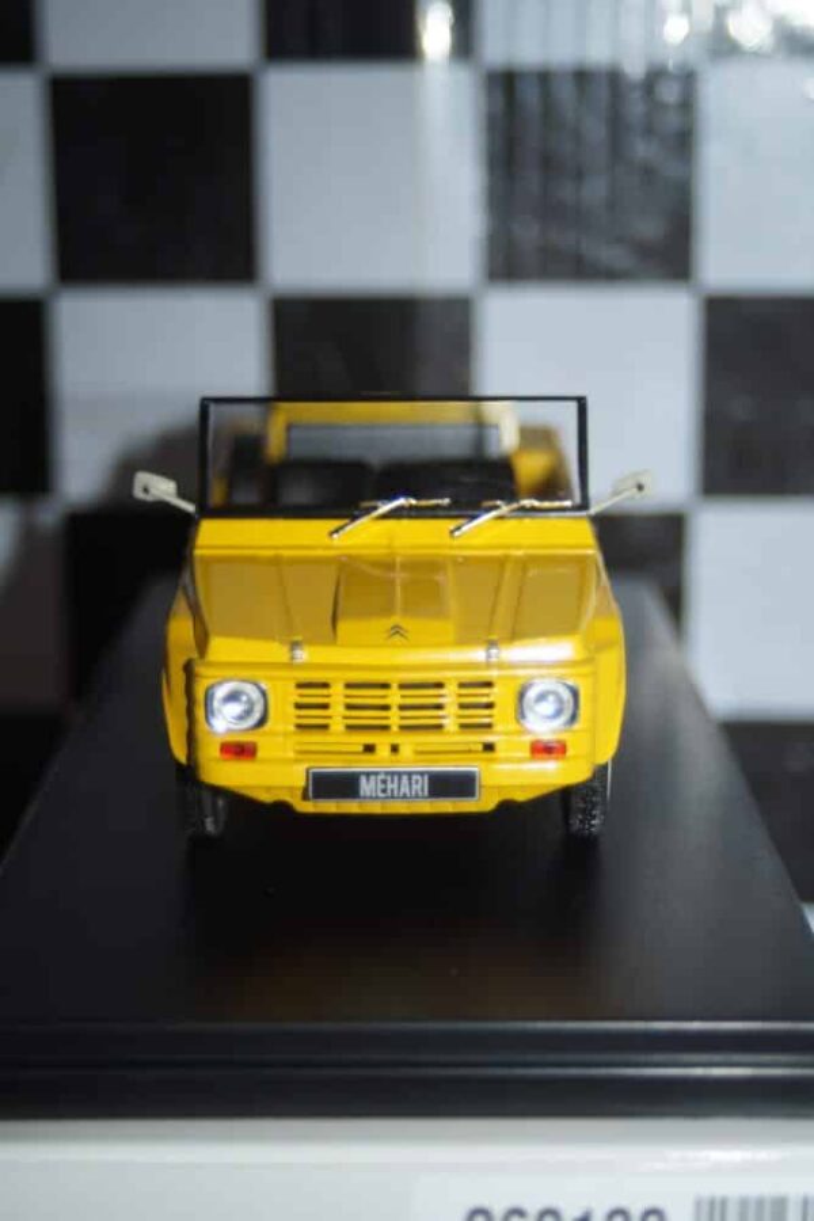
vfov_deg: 33.4
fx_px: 2035
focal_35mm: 60
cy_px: 610
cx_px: 407
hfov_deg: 22.6
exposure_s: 1/100
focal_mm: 40
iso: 125
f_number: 4.5
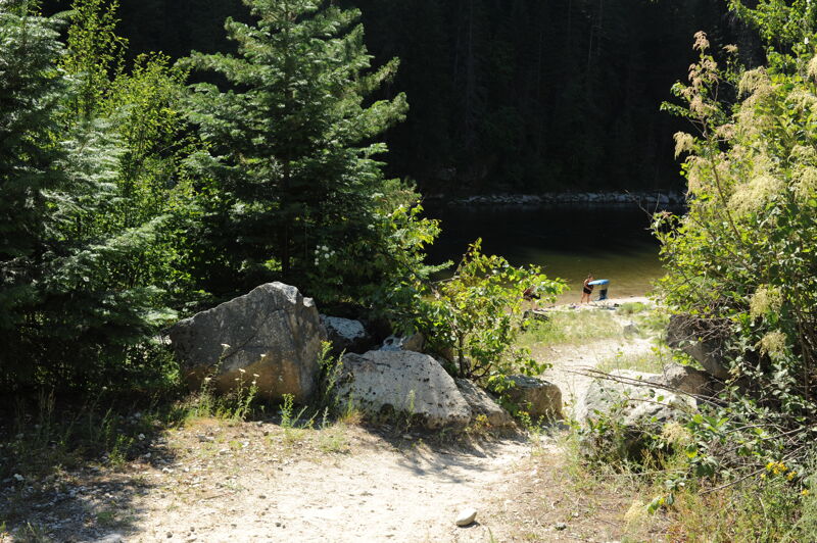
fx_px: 794
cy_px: 272
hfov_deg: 54.5
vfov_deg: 37.8
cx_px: 408
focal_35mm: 35
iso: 500
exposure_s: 1/320
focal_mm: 35
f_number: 11
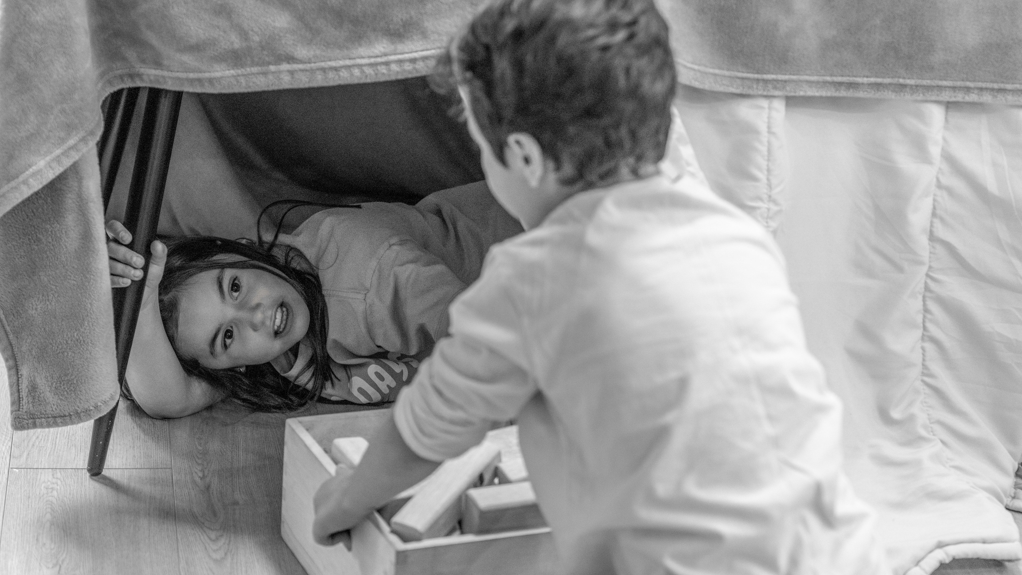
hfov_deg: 40.6
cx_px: 507
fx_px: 1382
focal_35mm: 51
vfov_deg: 23.5
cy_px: 301
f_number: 2.8
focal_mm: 48
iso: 2000
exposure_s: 1/160
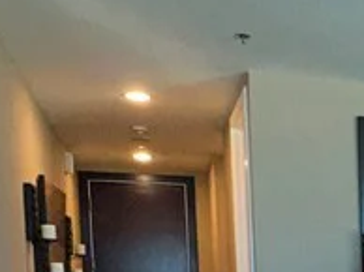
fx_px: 777
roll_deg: +0.6
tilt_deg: -3.6
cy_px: 345
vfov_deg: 18.6
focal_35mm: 74
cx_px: 578
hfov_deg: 21.2
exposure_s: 1/76
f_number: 2.2
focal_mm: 2.22
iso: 80
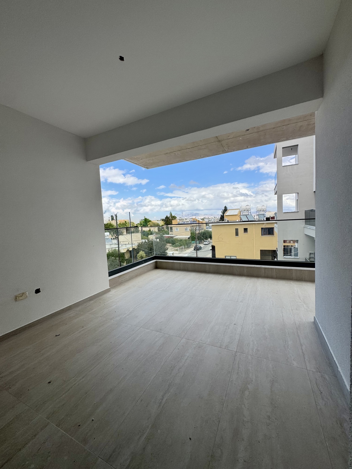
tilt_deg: -3.9
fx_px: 190
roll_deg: +2.8
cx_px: 176
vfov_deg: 102.1
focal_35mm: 14
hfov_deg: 85.7
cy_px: 234
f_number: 2.2
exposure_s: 1/1709
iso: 50
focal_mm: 2.22
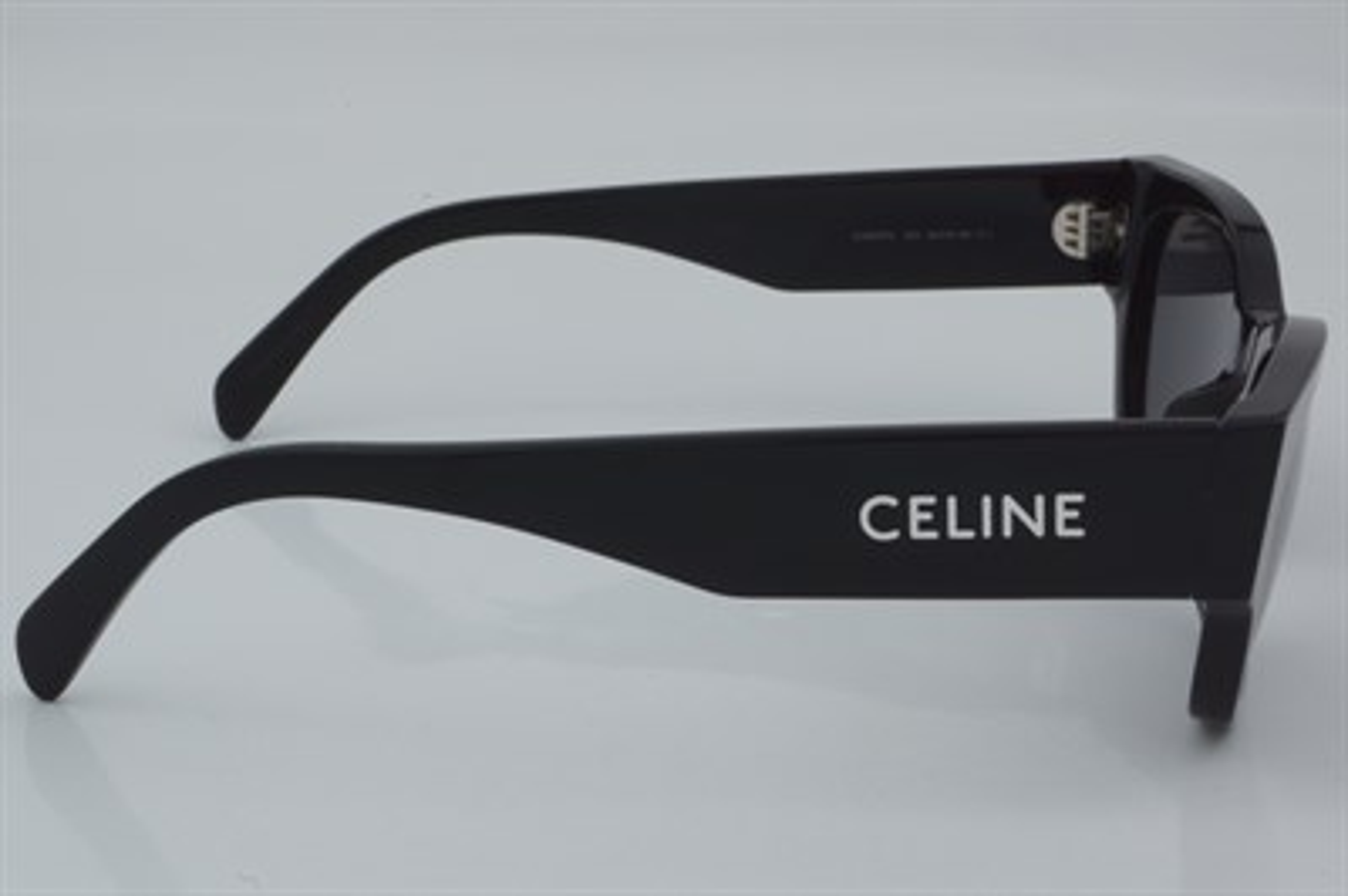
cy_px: 448
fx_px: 2806
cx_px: 674
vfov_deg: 18.2
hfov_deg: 27.0
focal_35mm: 75
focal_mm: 50
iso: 100
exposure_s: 1/4
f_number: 32
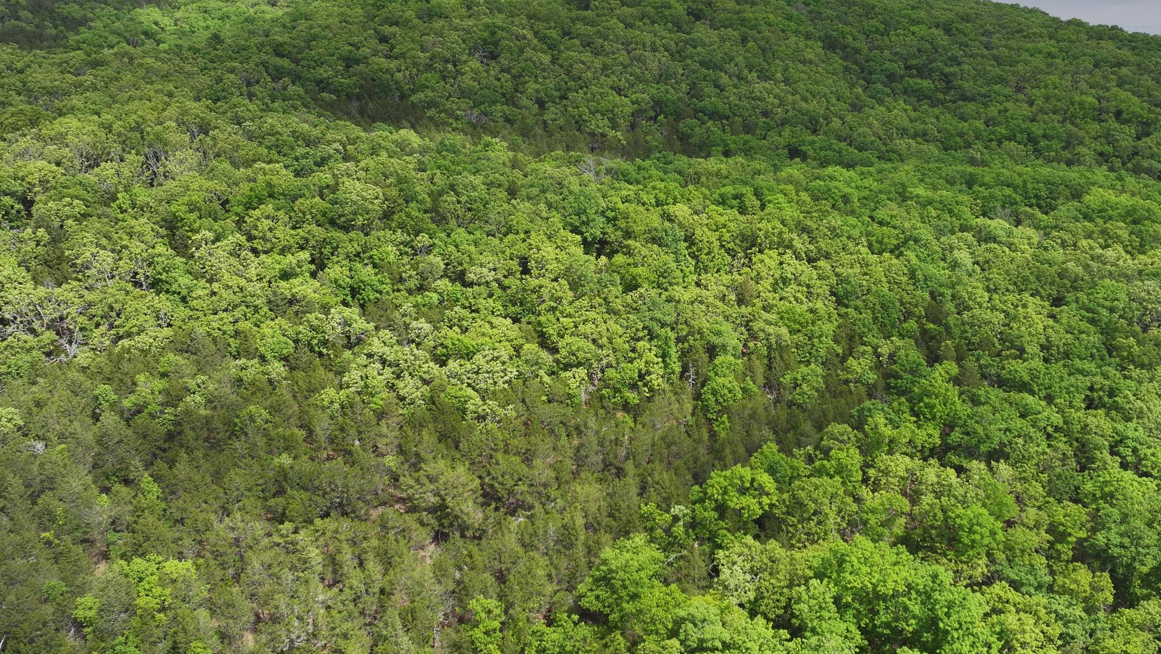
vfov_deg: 31.2
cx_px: 640
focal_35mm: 38
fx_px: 1170
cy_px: 336
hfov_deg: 52.7
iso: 100
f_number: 2.8
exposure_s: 1/1600
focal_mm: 12.29
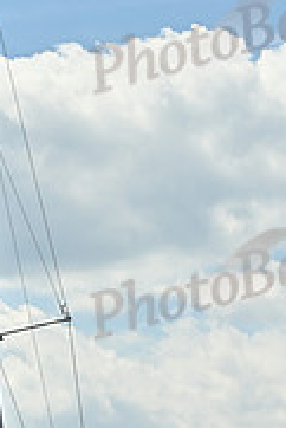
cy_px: 189
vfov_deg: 9.2
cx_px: -32
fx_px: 2664
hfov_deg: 6.1
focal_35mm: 224
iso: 250
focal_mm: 70
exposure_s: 1/1250
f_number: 9
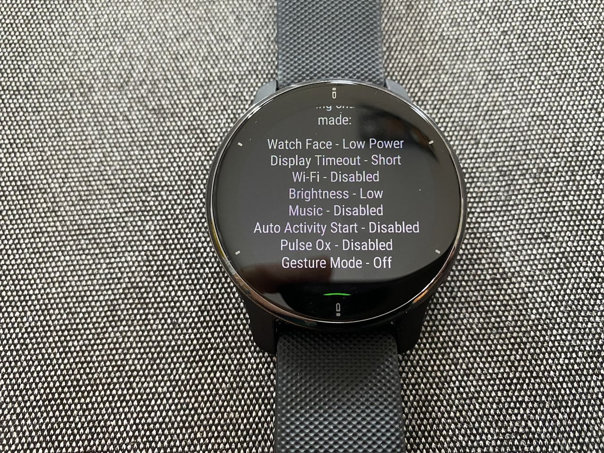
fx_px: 454
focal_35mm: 26
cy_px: 226
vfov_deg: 53.1
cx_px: 302
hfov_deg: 67.3
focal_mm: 4.25
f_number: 1.8
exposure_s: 1/40
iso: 500
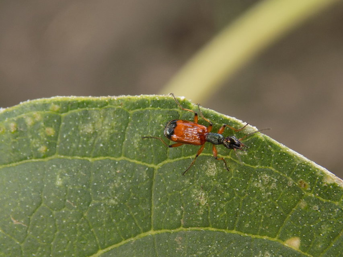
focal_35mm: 118
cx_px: 172
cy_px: 128
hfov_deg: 16.7
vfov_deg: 12.6
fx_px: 1169
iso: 80
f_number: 4.8
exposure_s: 1/50
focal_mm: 20.9
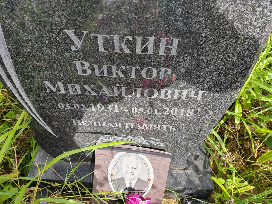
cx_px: 136
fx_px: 212
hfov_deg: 65.3
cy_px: 102
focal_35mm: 27
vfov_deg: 51.4
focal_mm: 5.52
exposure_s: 1/690
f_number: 1.9
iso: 100
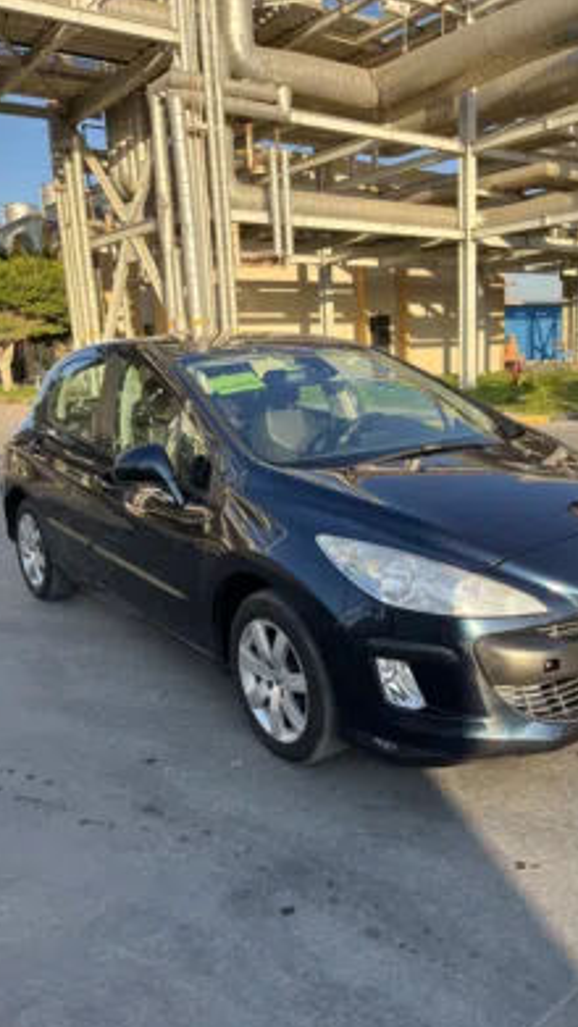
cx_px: 352
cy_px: 517
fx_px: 790
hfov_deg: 40.0
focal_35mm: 29
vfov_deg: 66.1
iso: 50
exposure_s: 1/983
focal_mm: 5.1
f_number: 1.6
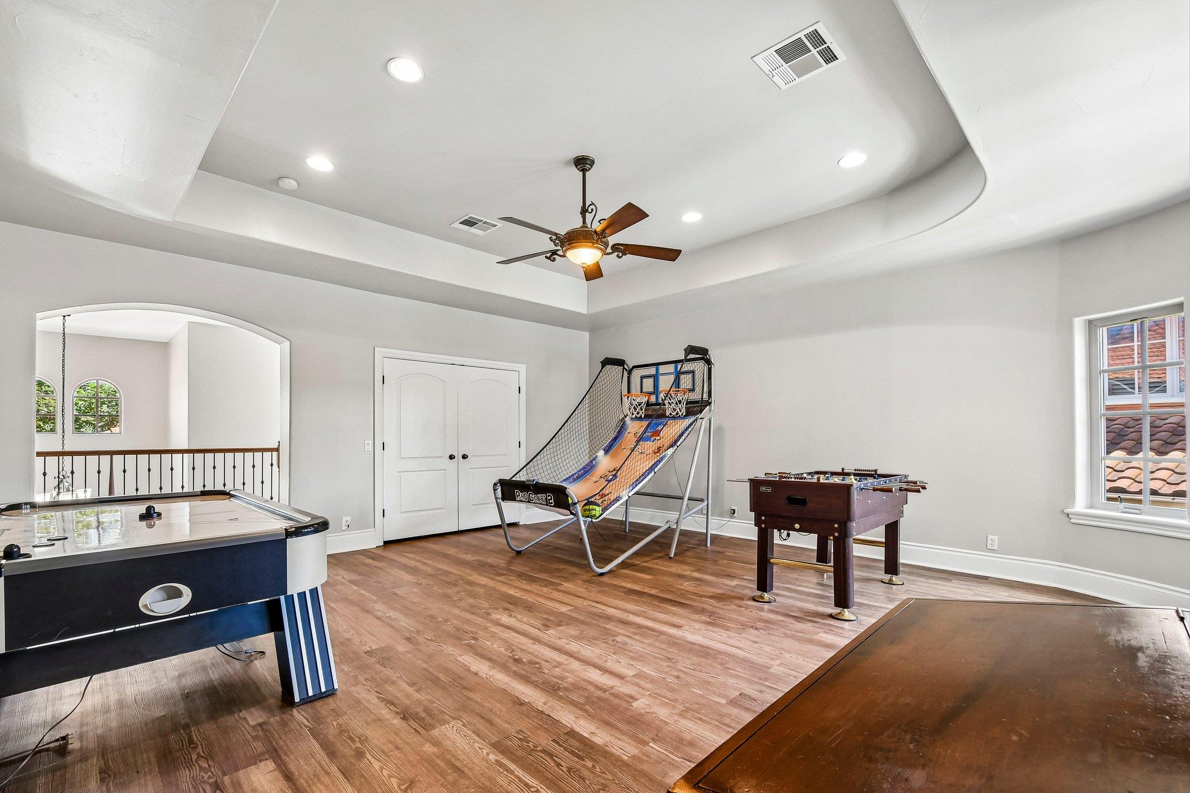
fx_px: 496
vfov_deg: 77.3
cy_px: 396
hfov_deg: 100.4
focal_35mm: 15
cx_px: 595
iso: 400
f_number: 8
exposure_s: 1/6
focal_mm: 10
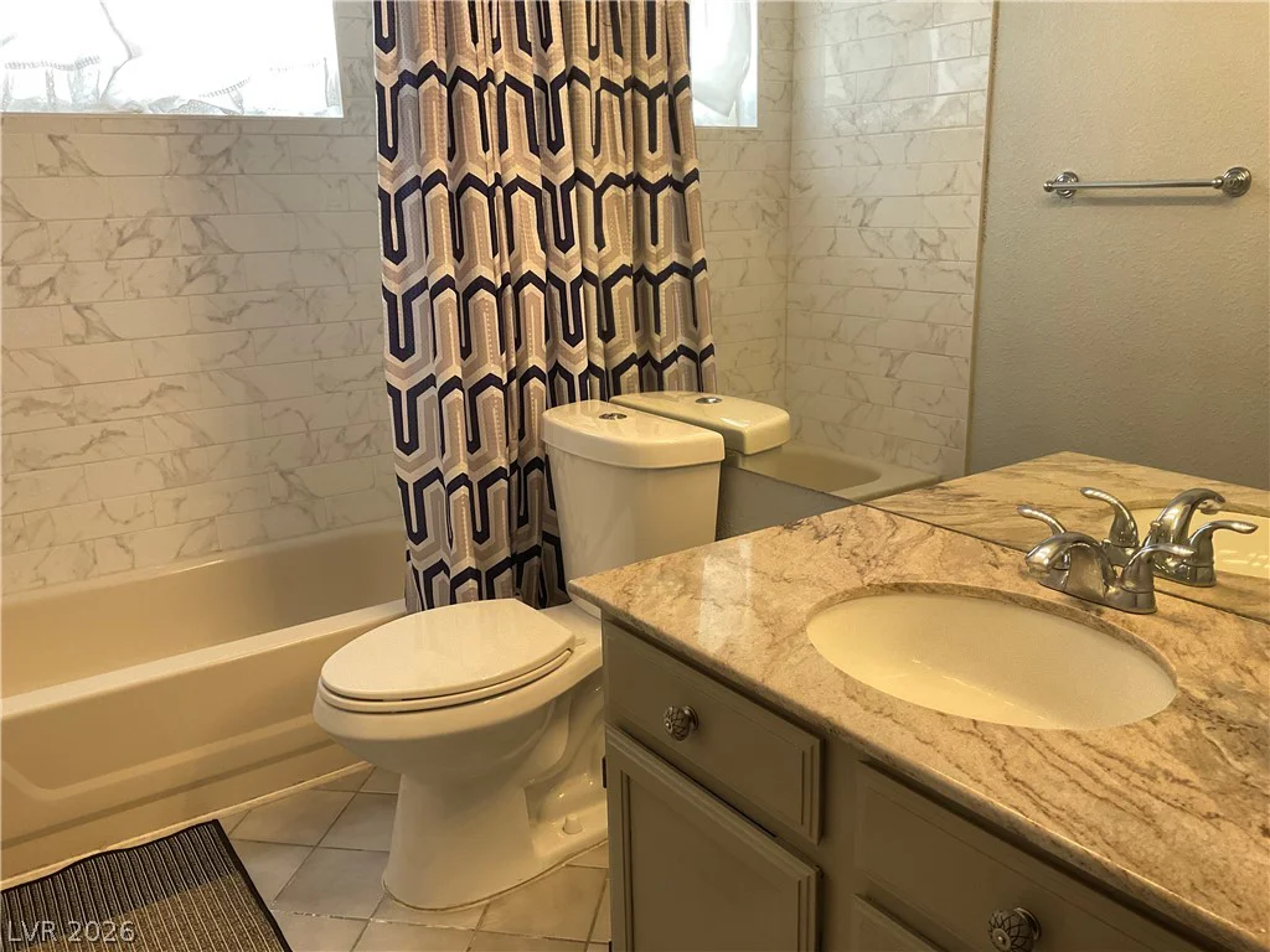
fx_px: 1064
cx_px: 635
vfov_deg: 48.2
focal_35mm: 29
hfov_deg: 61.7
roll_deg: +0.7
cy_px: 476
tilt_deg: -16.0
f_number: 1.8
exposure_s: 1/60
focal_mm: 3
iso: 125
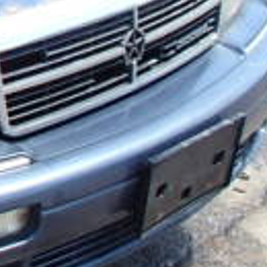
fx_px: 1065
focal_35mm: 122
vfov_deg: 14.0
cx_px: -246
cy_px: -16
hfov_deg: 12.7
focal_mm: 5
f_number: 3.9
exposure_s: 1/160
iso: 100
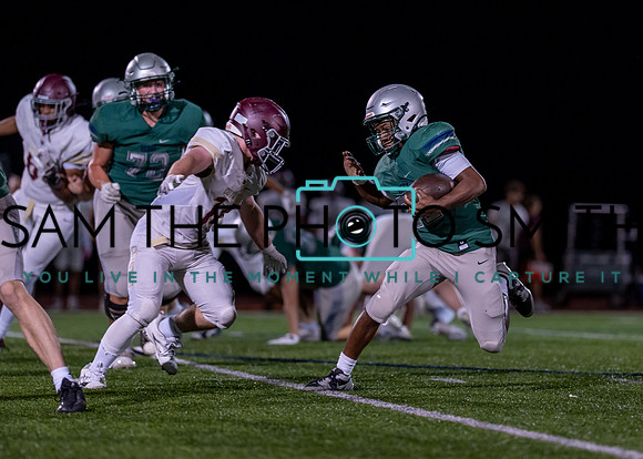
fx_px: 4370
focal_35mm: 239
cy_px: 192
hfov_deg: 8.4
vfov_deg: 6.0
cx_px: 405
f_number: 1.8
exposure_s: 1/1600
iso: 1600
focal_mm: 135
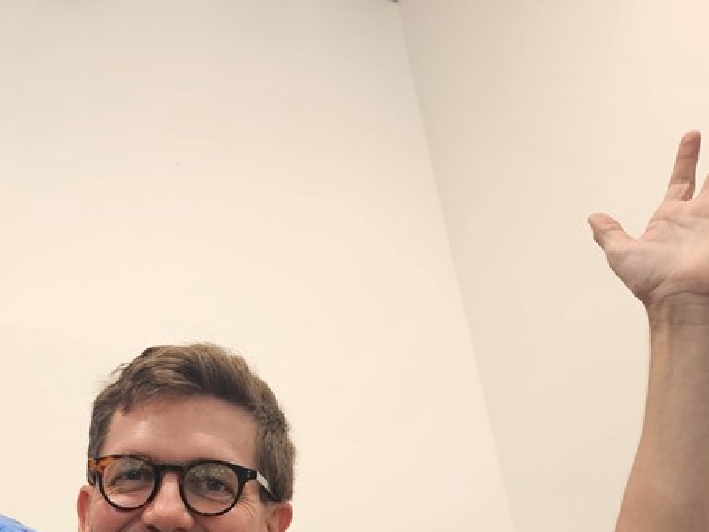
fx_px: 1249
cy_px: 576
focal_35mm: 61
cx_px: -9
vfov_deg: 22.7
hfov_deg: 29.5
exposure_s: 1/120
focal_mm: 5.4
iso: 250
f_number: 1.8
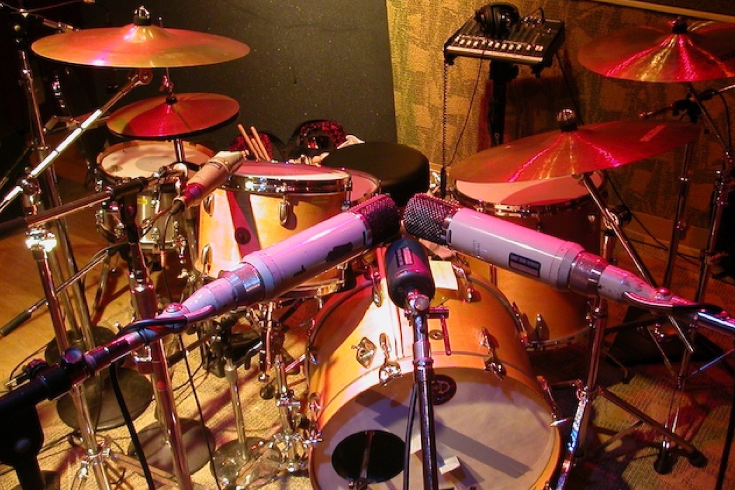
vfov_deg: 34.2
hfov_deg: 49.5
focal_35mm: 39
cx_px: 370
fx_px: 796
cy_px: 275
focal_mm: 5.6
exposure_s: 1/2.3
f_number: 2.7
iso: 200
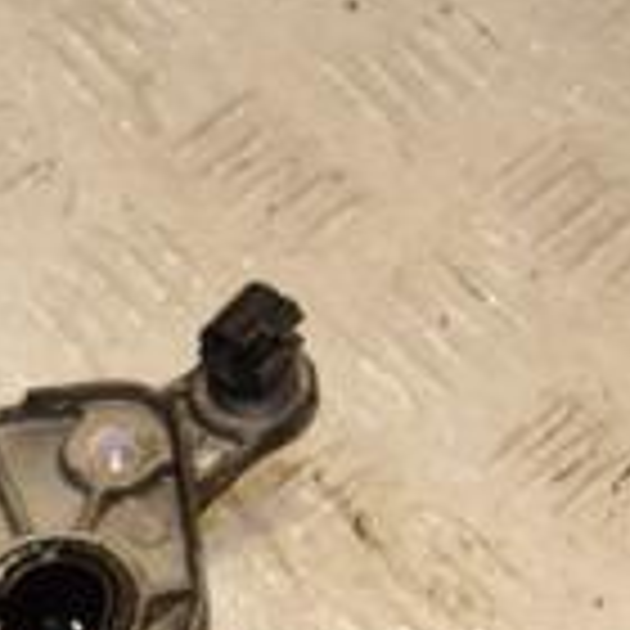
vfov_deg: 12.1
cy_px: 734
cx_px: -567
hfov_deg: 11.3
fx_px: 2924
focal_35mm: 142
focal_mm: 26
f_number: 7.1
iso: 800
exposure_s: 1/200
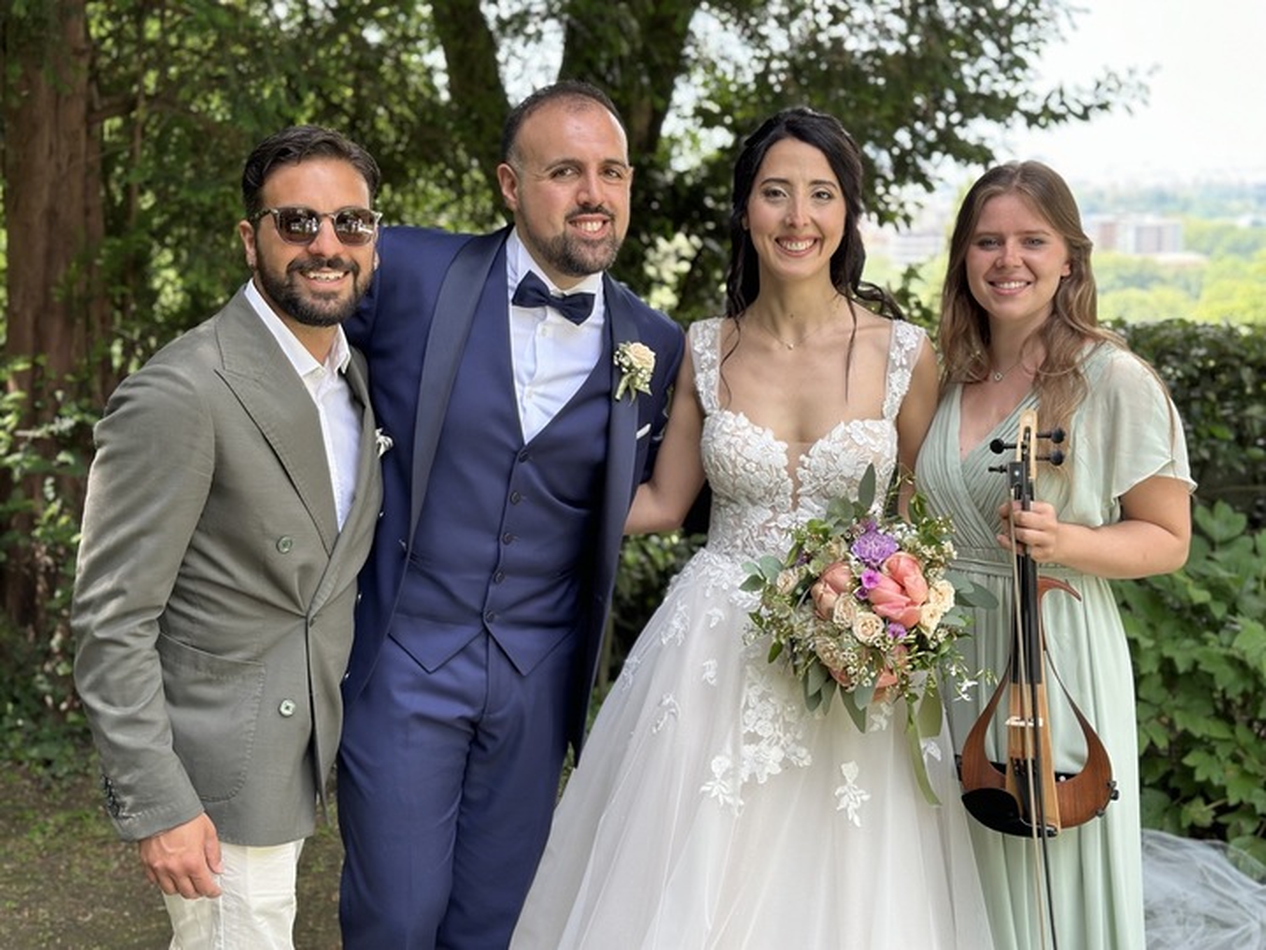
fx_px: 1755
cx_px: 633
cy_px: 475
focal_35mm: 48
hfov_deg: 39.7
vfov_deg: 30.3
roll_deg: +0.2
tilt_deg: -9.5
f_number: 1.78
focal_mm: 6.86
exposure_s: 1/295
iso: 80
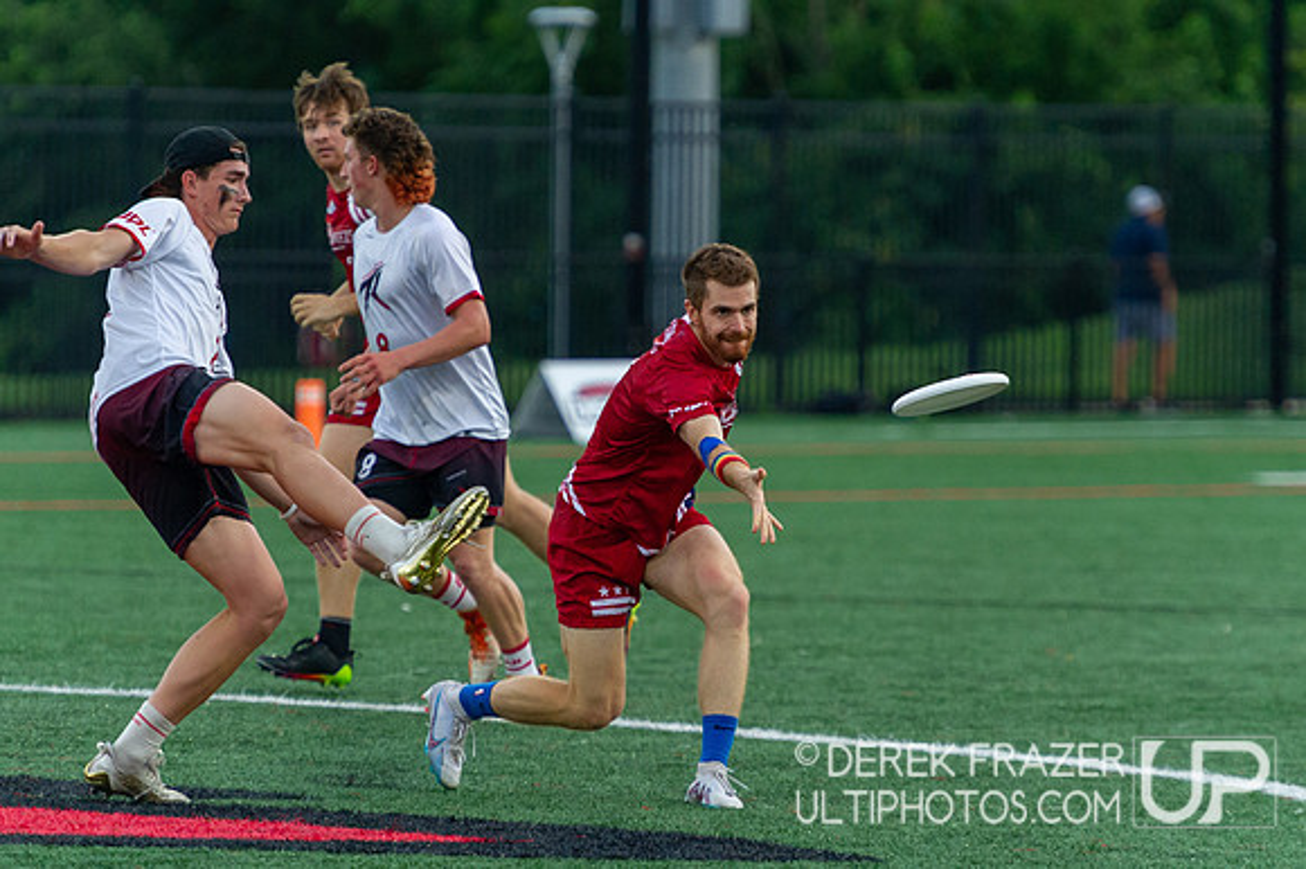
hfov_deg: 6.2
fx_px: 12124
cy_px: 382
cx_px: 649
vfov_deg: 4.1
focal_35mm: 334
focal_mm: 240
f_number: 4
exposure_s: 1/1600
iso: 2200
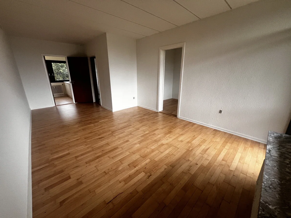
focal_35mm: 13
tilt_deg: -16.6
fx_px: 109
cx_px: 146
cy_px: 109
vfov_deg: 89.9
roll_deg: +0.2
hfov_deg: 106.2
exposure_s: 1/99
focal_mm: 1.57
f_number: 1.8
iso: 160
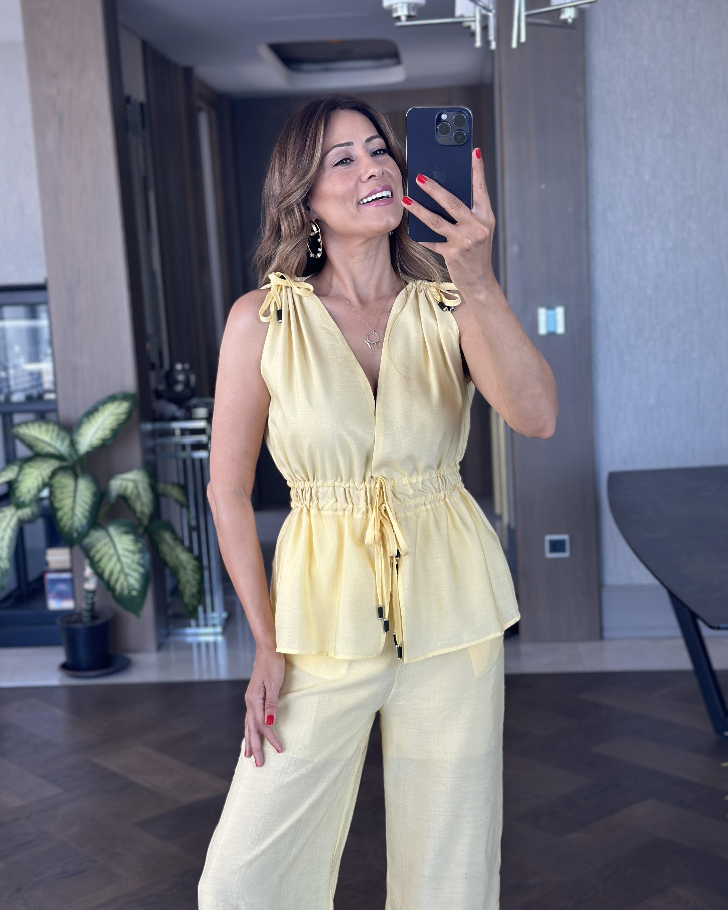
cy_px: 482
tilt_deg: -19.1
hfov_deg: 29.7
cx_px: 363
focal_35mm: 51
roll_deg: +3.3
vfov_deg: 36.6
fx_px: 1374
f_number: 1.78
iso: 100
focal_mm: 6.86
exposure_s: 1/121
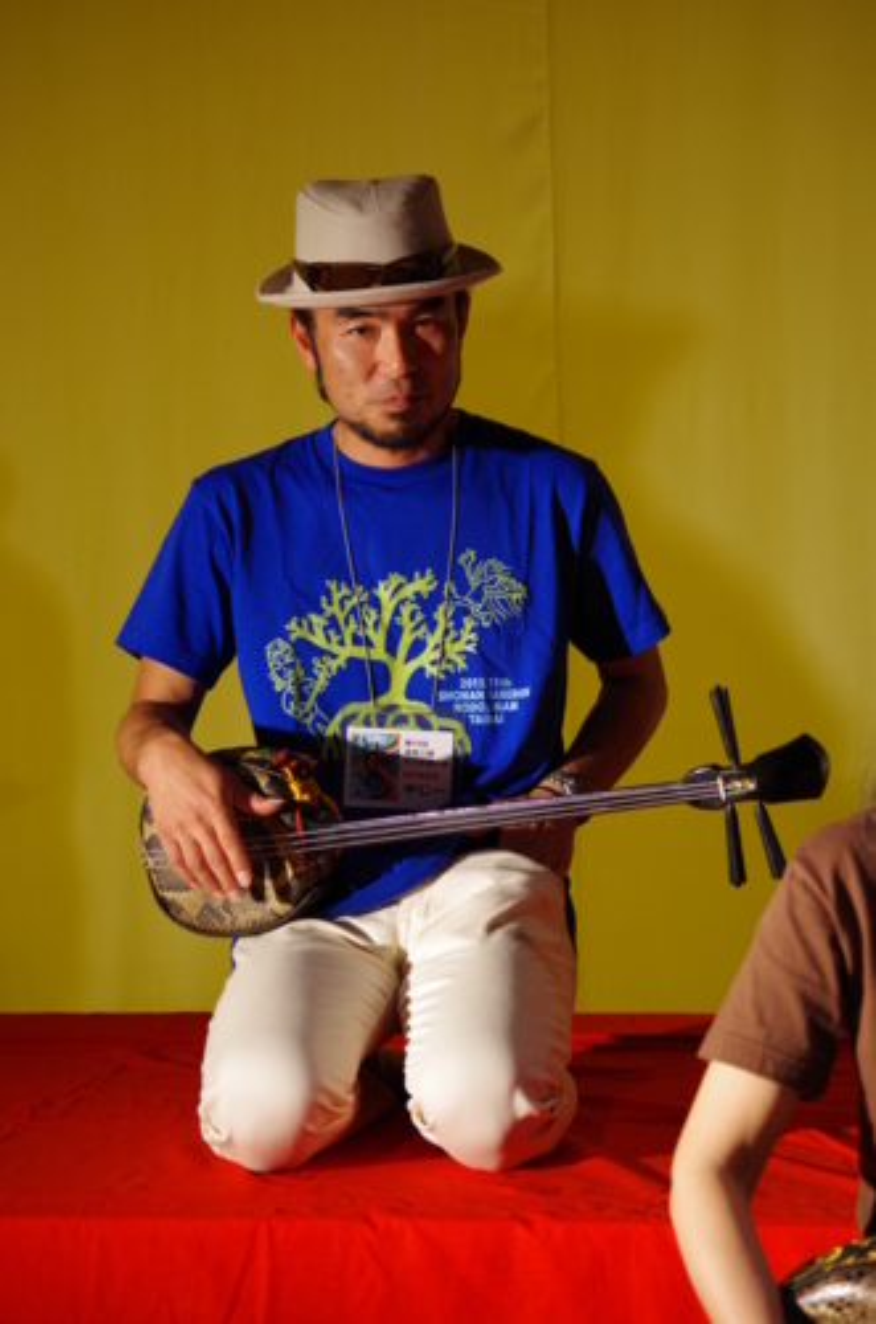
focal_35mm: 102
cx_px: 438
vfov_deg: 20.1
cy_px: 662
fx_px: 3741
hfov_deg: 13.4
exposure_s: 1/125
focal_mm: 67.5
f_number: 4.5
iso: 400
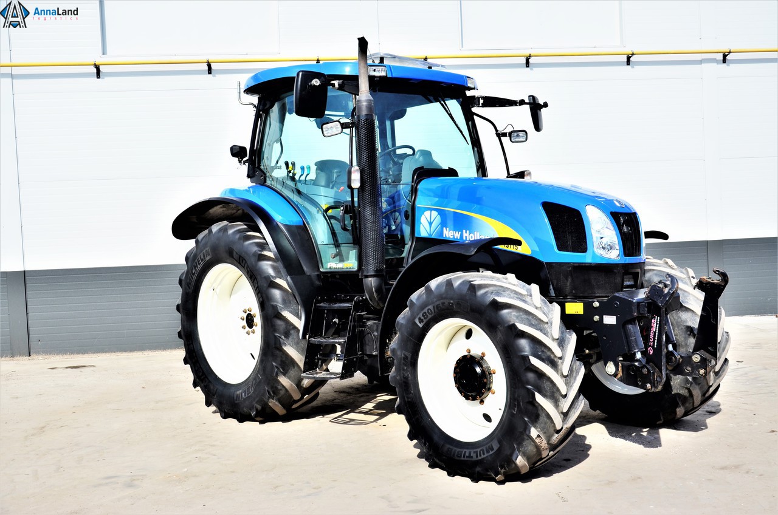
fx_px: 809
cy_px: 258
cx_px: 389
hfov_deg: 51.4
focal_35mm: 38
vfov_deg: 35.3
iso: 125
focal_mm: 25
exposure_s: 1/500
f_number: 6.3
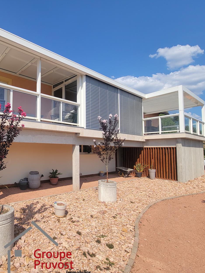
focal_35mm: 18
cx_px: 49
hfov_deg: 66.7
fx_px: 142
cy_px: 139
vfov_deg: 87.7
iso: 50
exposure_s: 1/1834
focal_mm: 2.2
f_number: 2.2
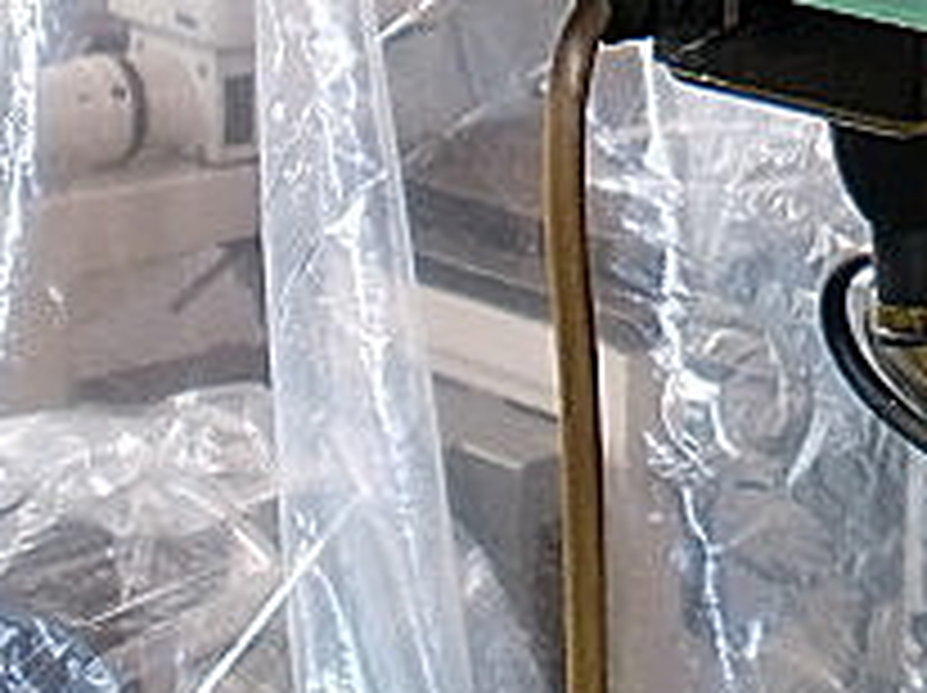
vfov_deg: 13.0
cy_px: -252
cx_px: 1332
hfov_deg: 16.6
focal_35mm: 109
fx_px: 2916
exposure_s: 1/60
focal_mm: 6.3
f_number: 3.1
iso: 160
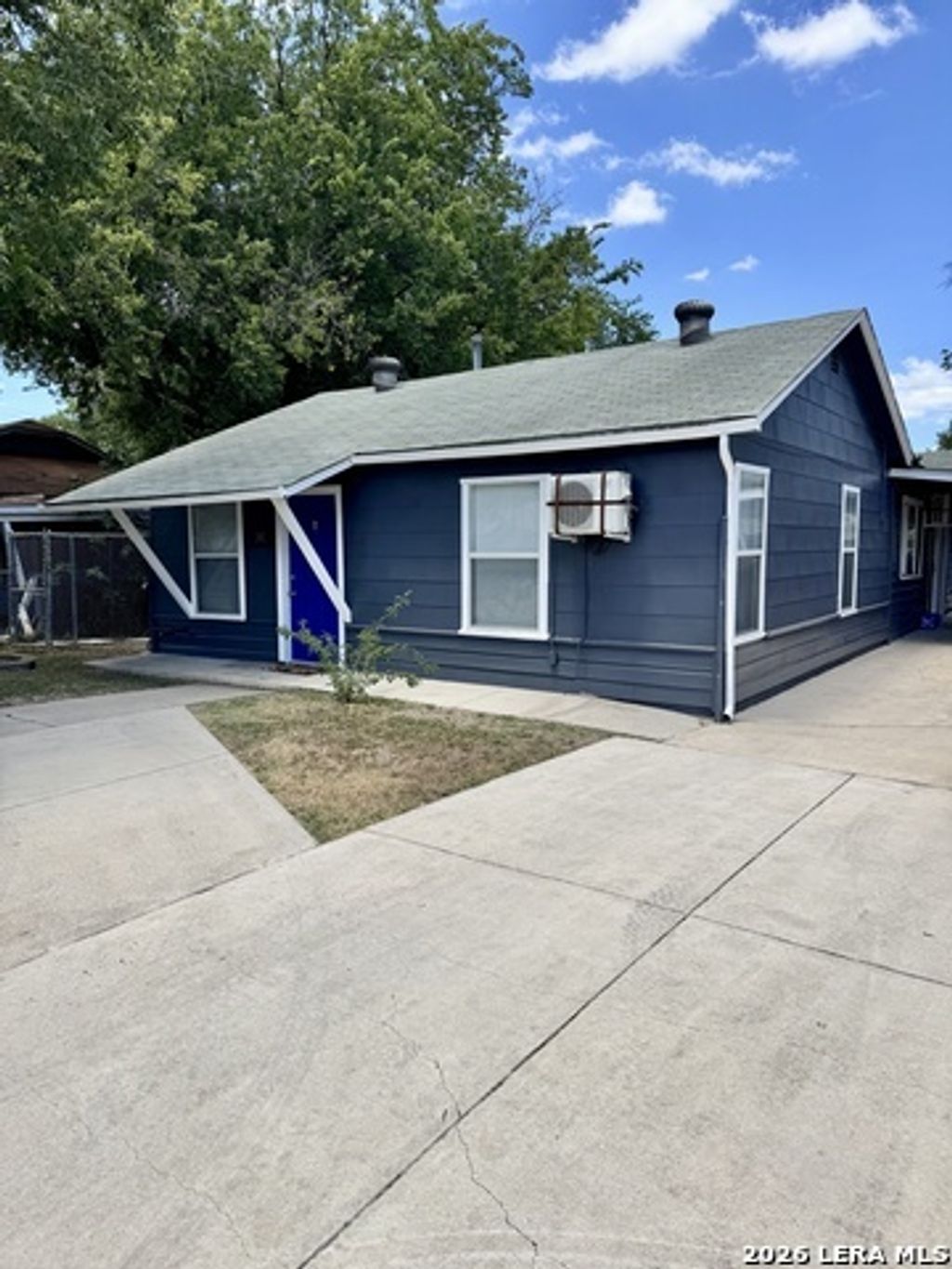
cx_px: 476
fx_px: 880
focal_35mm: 24
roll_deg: +0.9
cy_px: 634
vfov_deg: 71.6
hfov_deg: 56.8
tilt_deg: -5.1
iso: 80
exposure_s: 1/3096
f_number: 1.78
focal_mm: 6.76
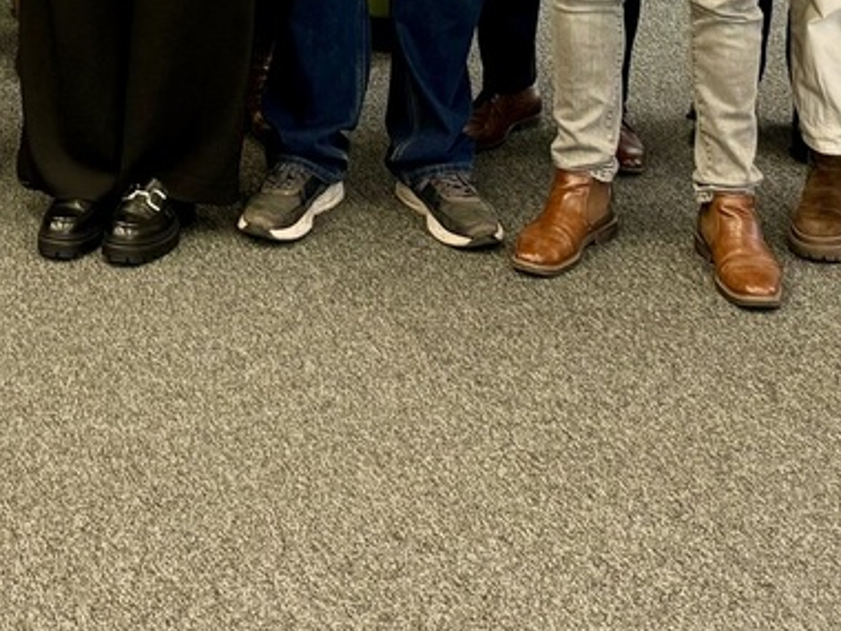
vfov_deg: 14.5
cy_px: -465
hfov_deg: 21.3
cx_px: 162
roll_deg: -1.5
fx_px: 2211
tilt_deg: -4.3
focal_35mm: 91
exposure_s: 1/50
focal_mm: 6.76
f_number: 1.78
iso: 125
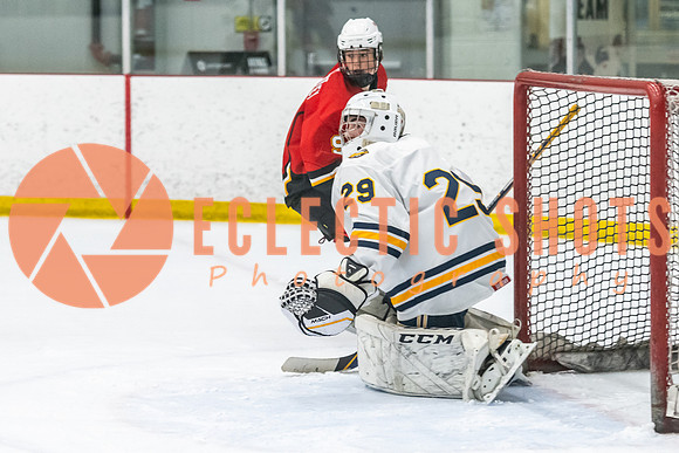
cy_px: 232
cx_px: 411
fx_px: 3575
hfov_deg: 10.8
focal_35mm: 190
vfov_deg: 7.3
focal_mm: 100
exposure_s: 1/800
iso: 3200
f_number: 2.8
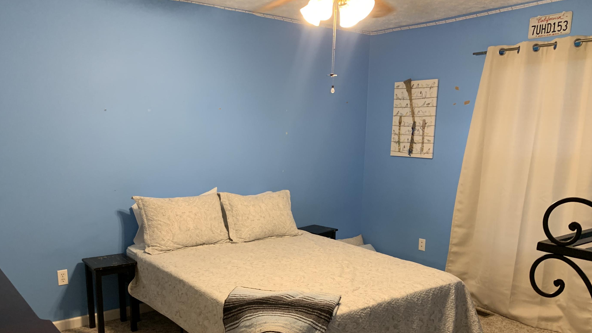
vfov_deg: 37.1
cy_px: 239
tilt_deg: -10.9
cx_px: 281
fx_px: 487
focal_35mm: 31
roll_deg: -1.2
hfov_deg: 62.6
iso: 250
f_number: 1.8
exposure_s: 1/60
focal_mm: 4.25
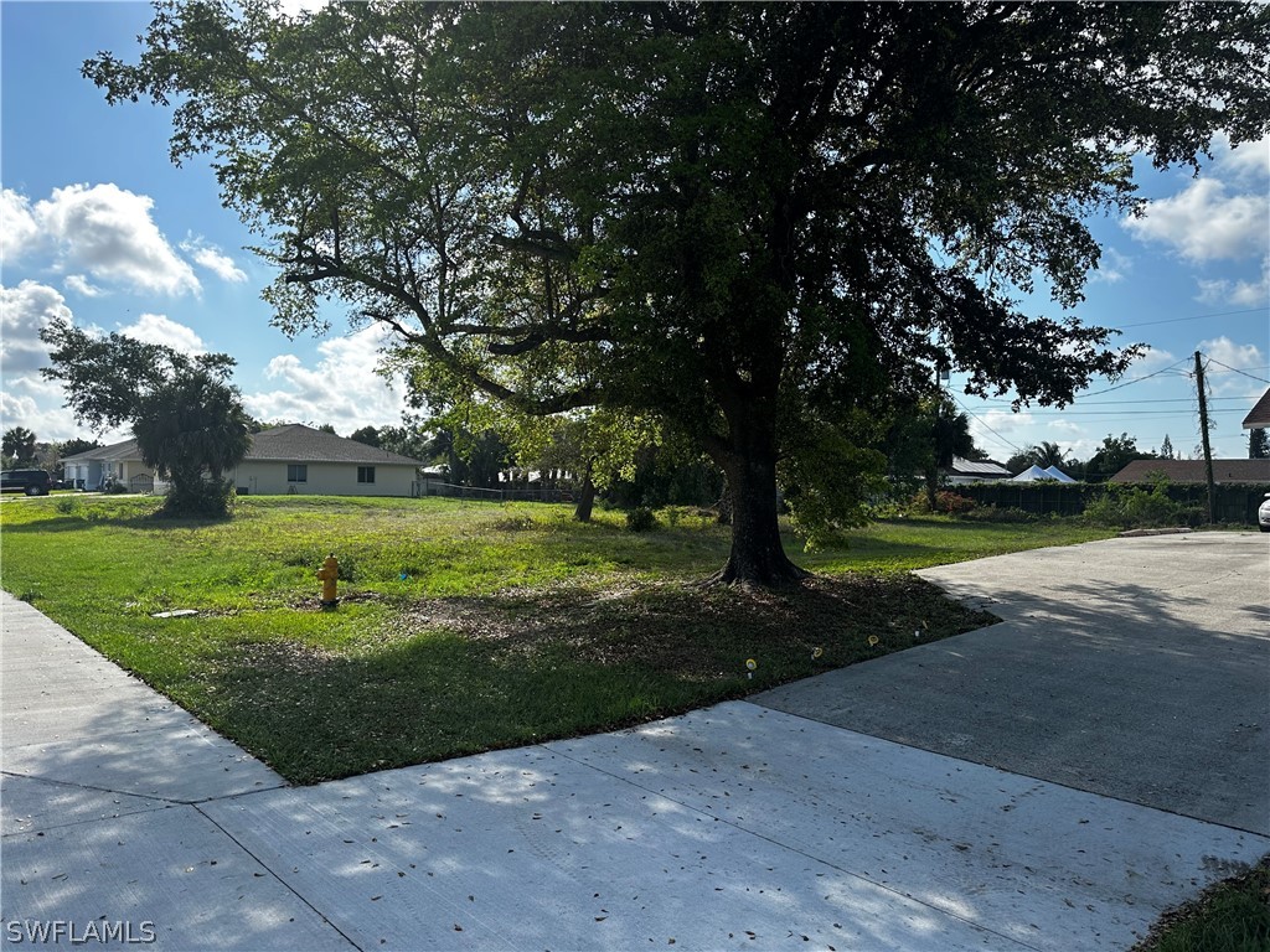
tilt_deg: -1.7
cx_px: 635
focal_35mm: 24
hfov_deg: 71.6
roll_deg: -2.2
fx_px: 881
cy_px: 476
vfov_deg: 56.8
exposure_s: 1/2882
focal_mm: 6.86
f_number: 1.78
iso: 80
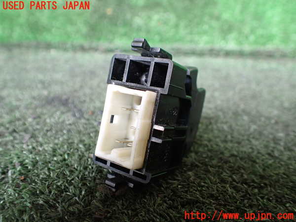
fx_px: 257
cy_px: 111
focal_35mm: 30
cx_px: 148
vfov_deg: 46.8
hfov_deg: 60.0
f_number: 2.3
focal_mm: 5.4
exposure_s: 1/125
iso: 800
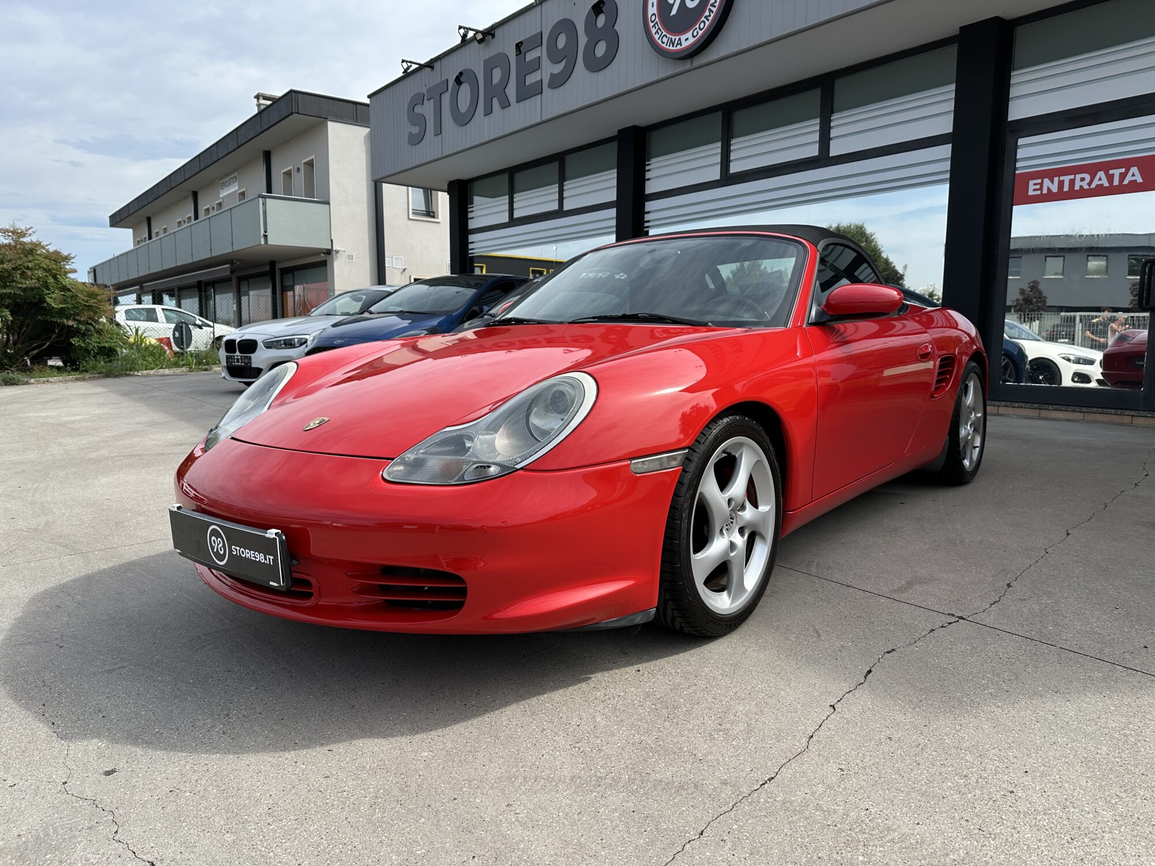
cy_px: 433
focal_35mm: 24
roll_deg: -0.6
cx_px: 578
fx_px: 801
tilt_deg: -6.5
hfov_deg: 71.6
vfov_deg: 56.8
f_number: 1.78
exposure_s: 1/2809
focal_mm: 6.86
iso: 80
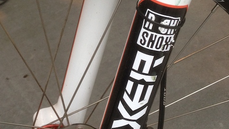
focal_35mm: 81
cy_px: 17
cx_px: 96
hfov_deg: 26.2
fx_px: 492
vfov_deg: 14.8
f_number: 2.4
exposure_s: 1/120
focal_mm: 4.28
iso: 100
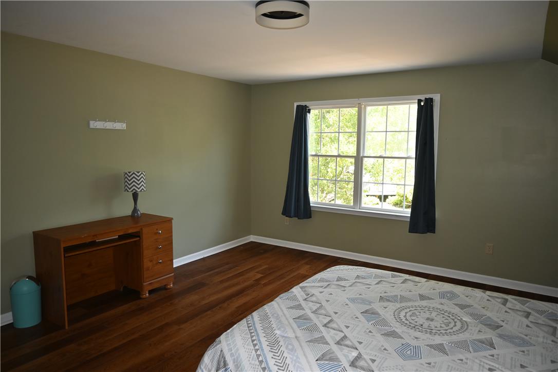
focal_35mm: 24
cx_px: 279
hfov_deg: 73.7
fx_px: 372
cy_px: 186
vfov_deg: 53.1
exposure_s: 1/60
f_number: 3.5
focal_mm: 16
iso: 400
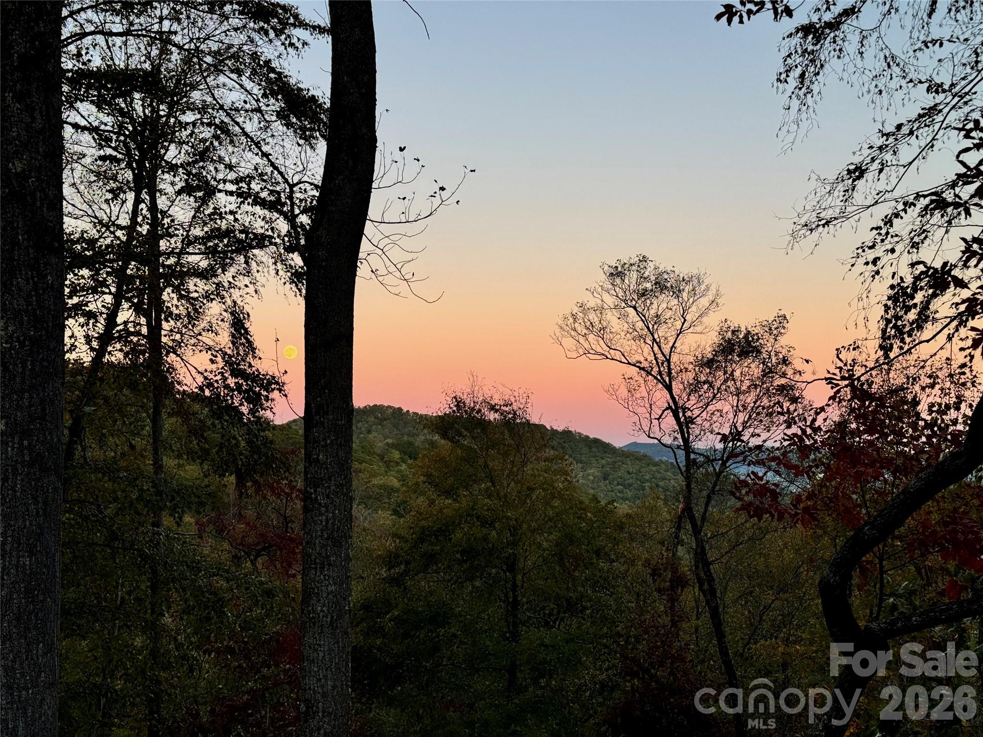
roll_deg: +0.7
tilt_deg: +3.7
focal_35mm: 48
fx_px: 1363
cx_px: 492
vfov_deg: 30.3
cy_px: 368
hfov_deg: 39.7
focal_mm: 6.76
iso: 80
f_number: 1.78
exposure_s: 1/157
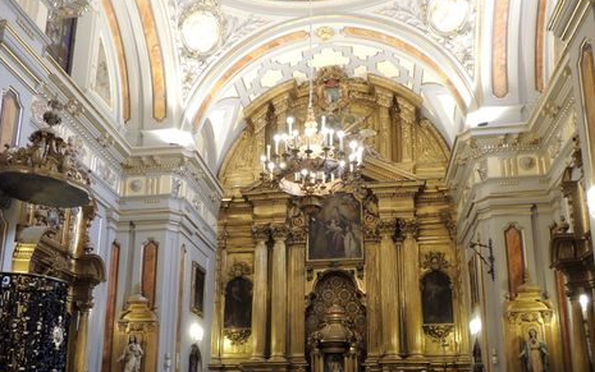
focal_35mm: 35
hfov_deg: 55.3
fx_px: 568
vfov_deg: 35.5
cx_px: 293
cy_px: 281
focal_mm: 4.3
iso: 400
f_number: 3
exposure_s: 1/15
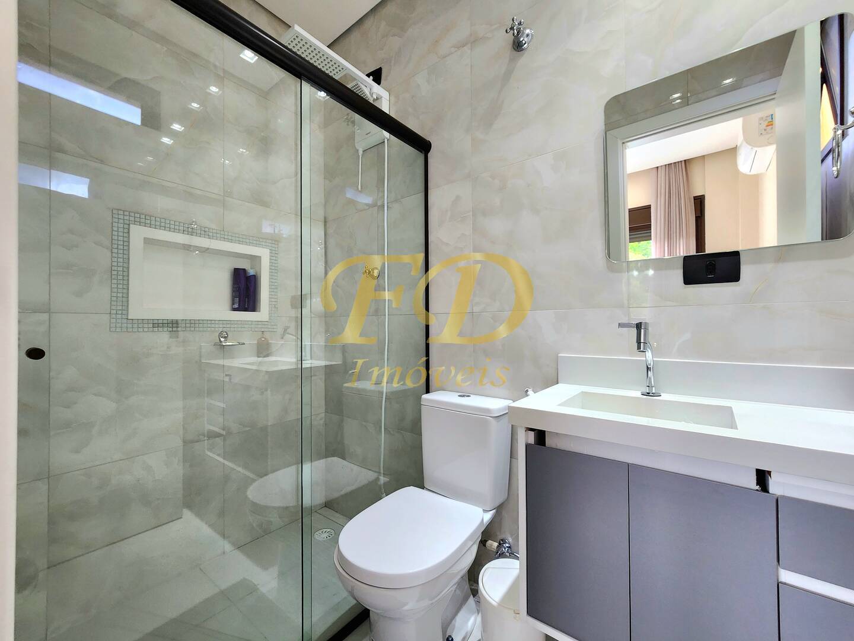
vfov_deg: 89.9
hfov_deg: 106.2
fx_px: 321
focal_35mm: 13
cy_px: 320
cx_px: 427
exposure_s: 1/60.2
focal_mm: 2.2
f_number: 2.2
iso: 200
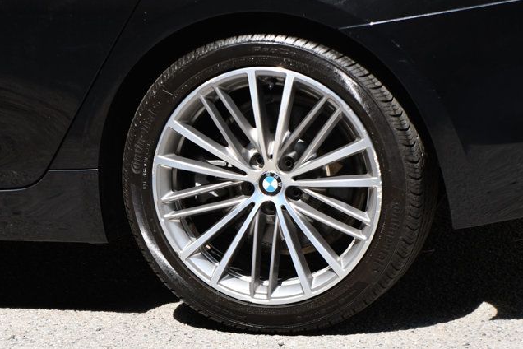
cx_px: 261
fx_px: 2194
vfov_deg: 9.1
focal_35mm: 151
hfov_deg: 13.6
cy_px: 174
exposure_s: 1/250
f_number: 7.1
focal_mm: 100
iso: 200
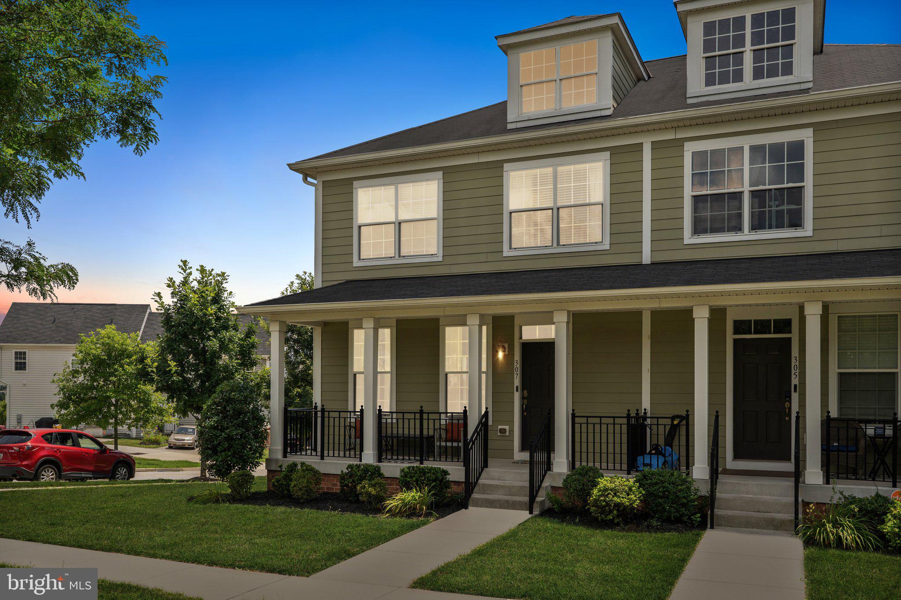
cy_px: 300
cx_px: 450
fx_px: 751
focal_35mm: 30
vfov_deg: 43.6
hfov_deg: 61.9
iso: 200
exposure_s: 1/640
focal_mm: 30
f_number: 7.1
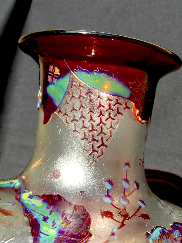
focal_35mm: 53
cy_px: 122
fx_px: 372
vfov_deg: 36.2
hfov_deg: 27.5
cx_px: 91
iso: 80
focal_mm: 8.7
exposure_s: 1/125
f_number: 6
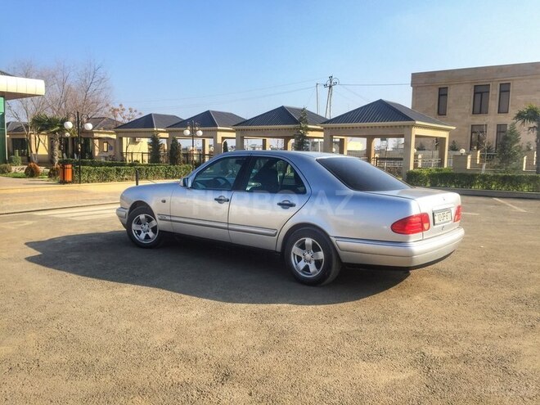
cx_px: 270
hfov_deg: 61.7
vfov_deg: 48.2
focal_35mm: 29
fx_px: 452
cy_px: 202
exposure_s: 1/1236
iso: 32
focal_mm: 4.15
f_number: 2.2
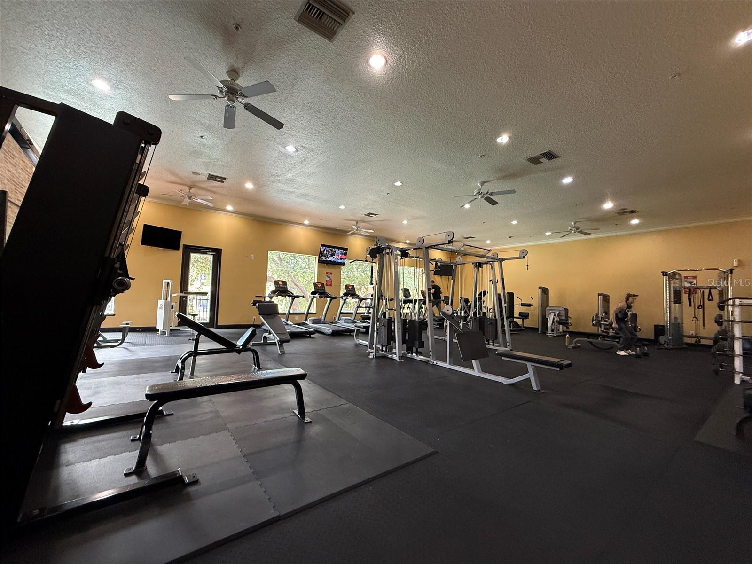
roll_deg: -1.8
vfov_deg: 85.7
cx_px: 376
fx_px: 304
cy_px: 282
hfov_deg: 102.1
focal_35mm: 14
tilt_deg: +2.2
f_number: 2.2
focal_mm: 2.22
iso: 320
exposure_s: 1/60
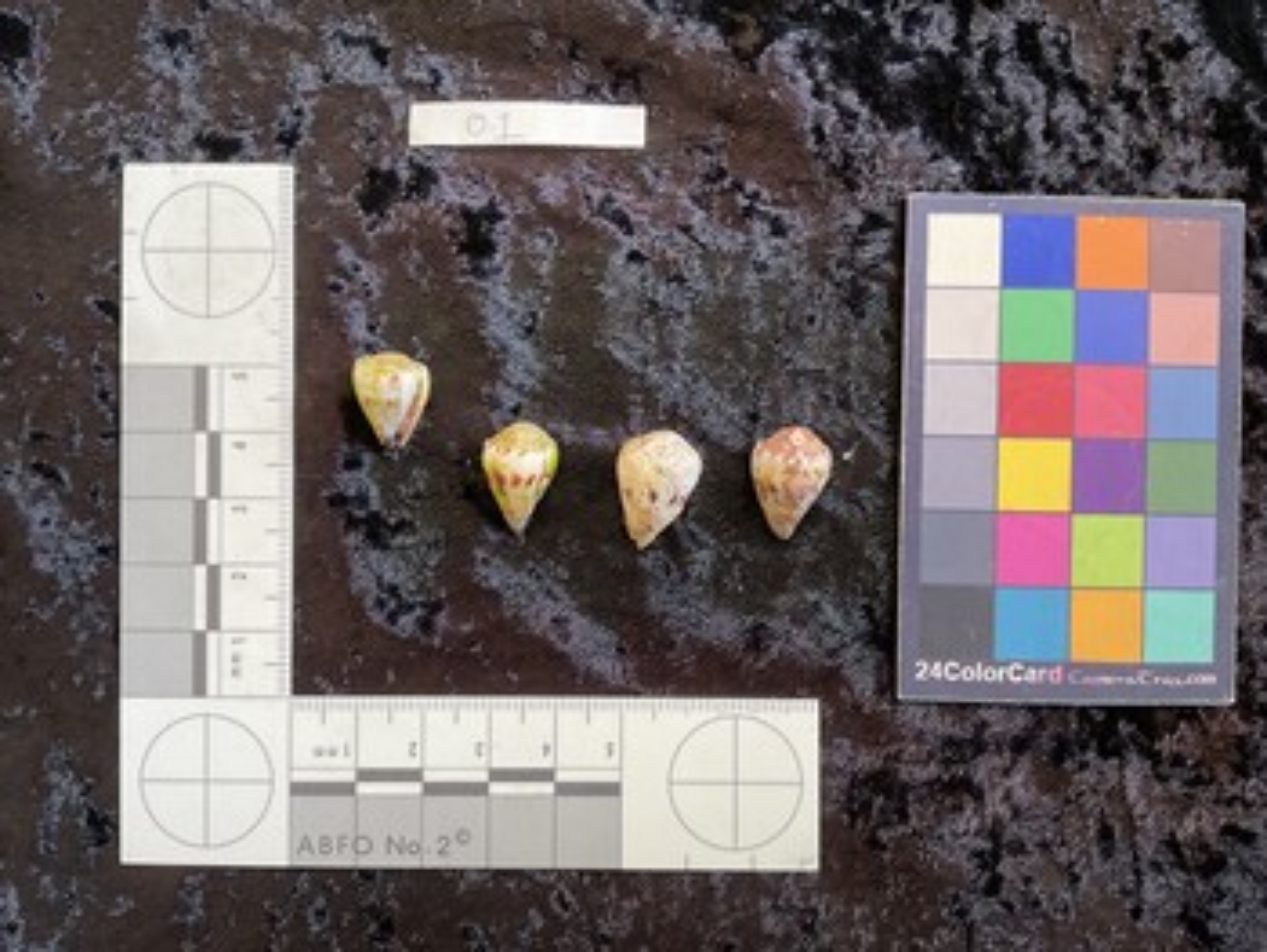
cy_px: 476
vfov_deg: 48.3
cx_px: 634
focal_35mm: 29
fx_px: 1062
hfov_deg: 61.6
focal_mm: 3
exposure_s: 1/60
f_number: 1.8
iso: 50
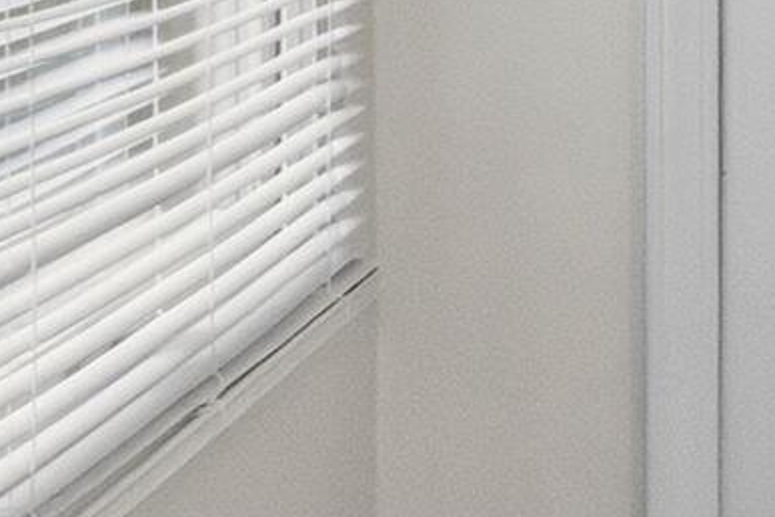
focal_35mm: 119
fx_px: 2562
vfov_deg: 11.0
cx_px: 2459
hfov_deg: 10.5
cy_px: -301
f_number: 8
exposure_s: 1/4
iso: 640
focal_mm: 10
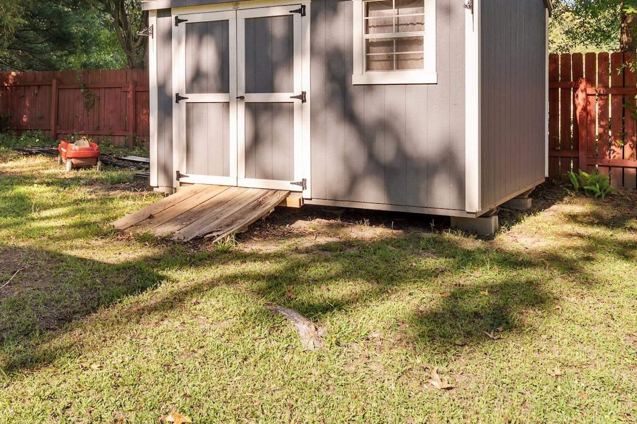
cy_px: 106
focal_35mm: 39
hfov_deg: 49.5
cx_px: 290
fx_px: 690
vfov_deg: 33.5
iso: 400
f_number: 6.3
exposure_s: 1/50
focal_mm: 24
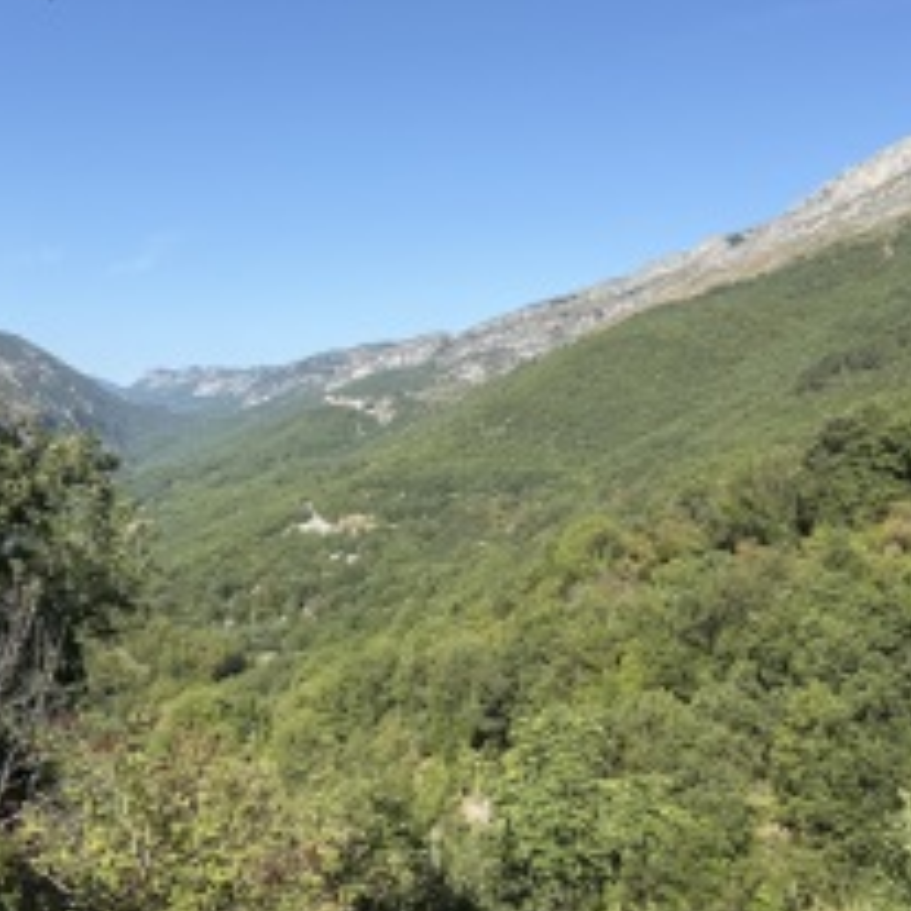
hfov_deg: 40.9
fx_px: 1221
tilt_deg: -0.6
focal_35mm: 41
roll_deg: -0.3
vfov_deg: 40.9
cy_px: 444
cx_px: 418
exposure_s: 1/3953
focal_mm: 6.76
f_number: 1.78
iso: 80
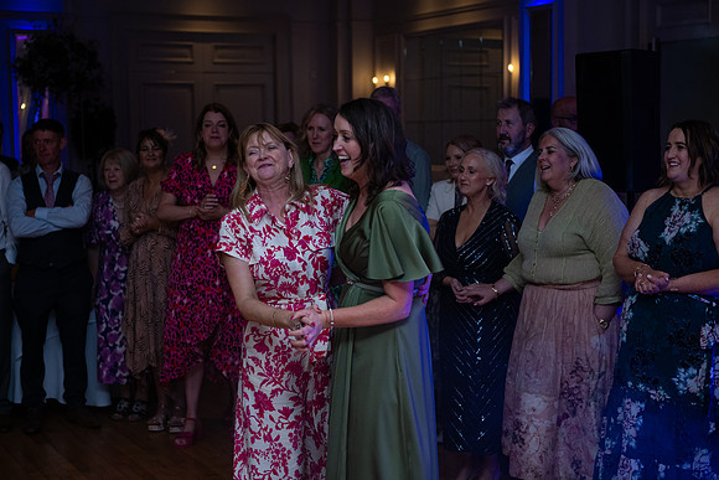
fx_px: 1239
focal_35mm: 62
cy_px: 240
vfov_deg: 21.9
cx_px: 360
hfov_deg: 32.4
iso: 640
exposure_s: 1/160
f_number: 3.5
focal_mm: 62
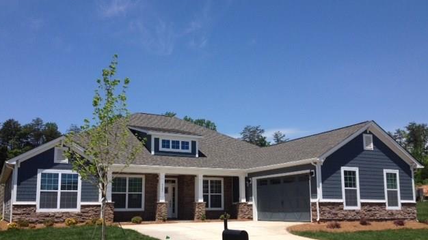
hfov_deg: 51.6
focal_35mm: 39
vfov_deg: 30.3
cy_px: 153
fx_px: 443
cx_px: 213
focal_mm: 4.28
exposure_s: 1/2513
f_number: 2.4
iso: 50
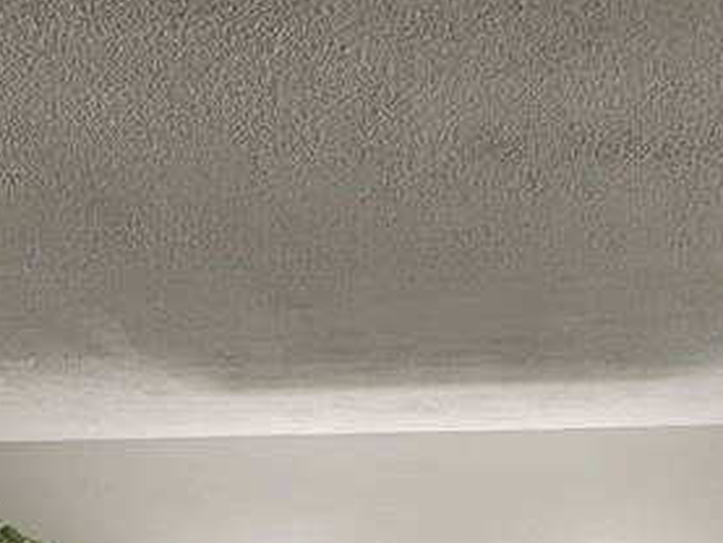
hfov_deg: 39.5
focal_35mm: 48
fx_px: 1003
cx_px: 418
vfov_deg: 23.2
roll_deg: +0.2
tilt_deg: -13.5
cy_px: 854
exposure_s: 1/60
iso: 400
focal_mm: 1.57
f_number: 1.8
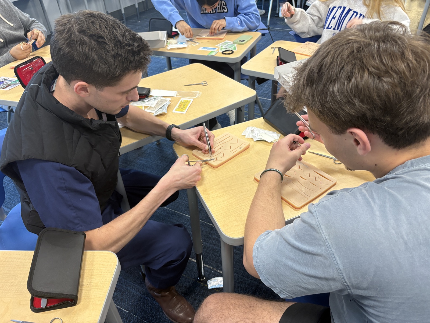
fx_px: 323
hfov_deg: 67.3
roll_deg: +2.9
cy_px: 162
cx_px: 215
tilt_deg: -37.9
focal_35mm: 26
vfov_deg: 53.1
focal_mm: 5.96
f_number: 1.6
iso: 200
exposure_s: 1/60
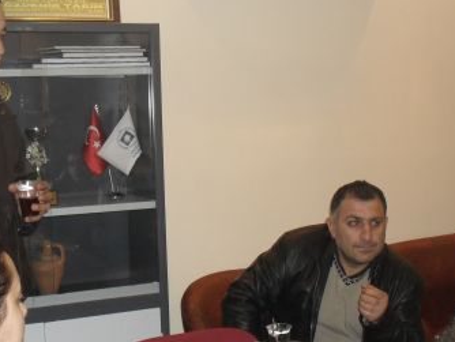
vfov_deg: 22.0
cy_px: 169
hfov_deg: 28.9
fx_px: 881
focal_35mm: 67
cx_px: 236
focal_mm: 6.3
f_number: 3.2
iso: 240
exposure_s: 1/45
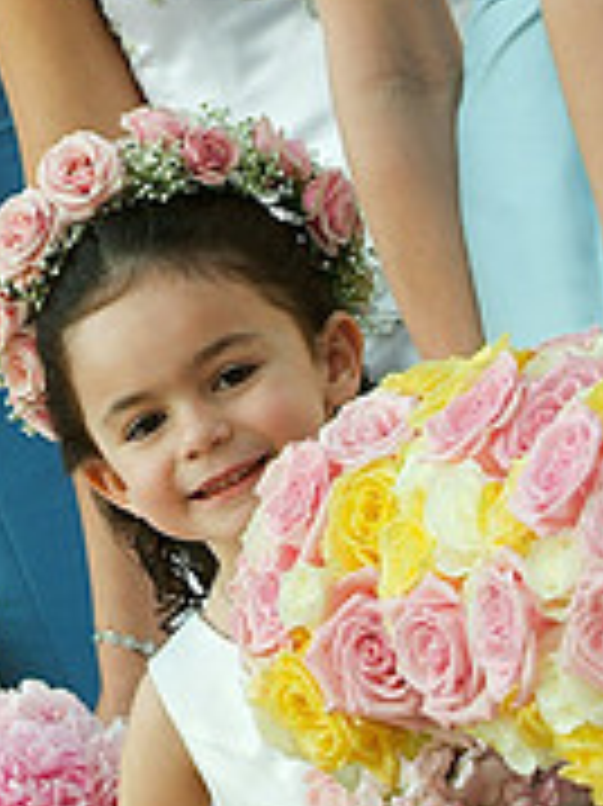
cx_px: 166
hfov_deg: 3.1
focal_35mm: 478
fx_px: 11115
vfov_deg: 4.1
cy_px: 556
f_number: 5.6
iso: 160
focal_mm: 102
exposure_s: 1/60
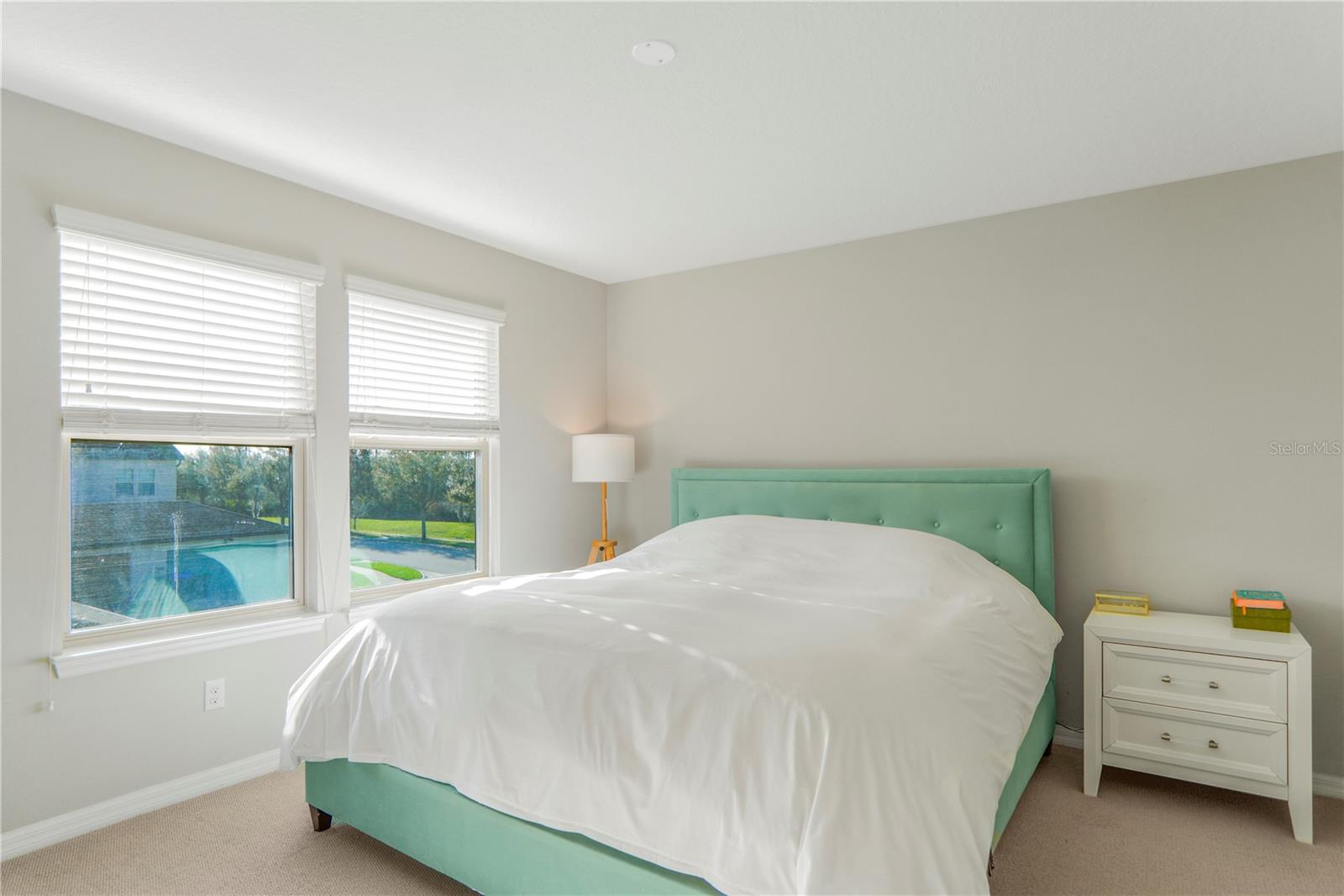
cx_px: 672
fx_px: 672
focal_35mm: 18
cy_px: 448
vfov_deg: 67.4
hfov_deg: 90.0
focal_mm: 12
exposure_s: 1/125
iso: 100
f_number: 4
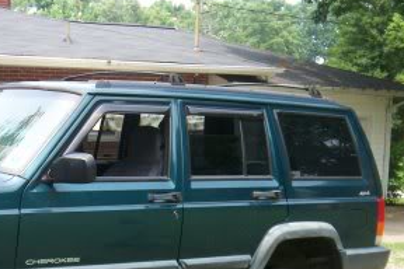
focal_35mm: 75
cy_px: 235
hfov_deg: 26.4
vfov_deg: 17.9
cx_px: 70
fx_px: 842
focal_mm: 5.9
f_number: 4.5
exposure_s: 1/178
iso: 100
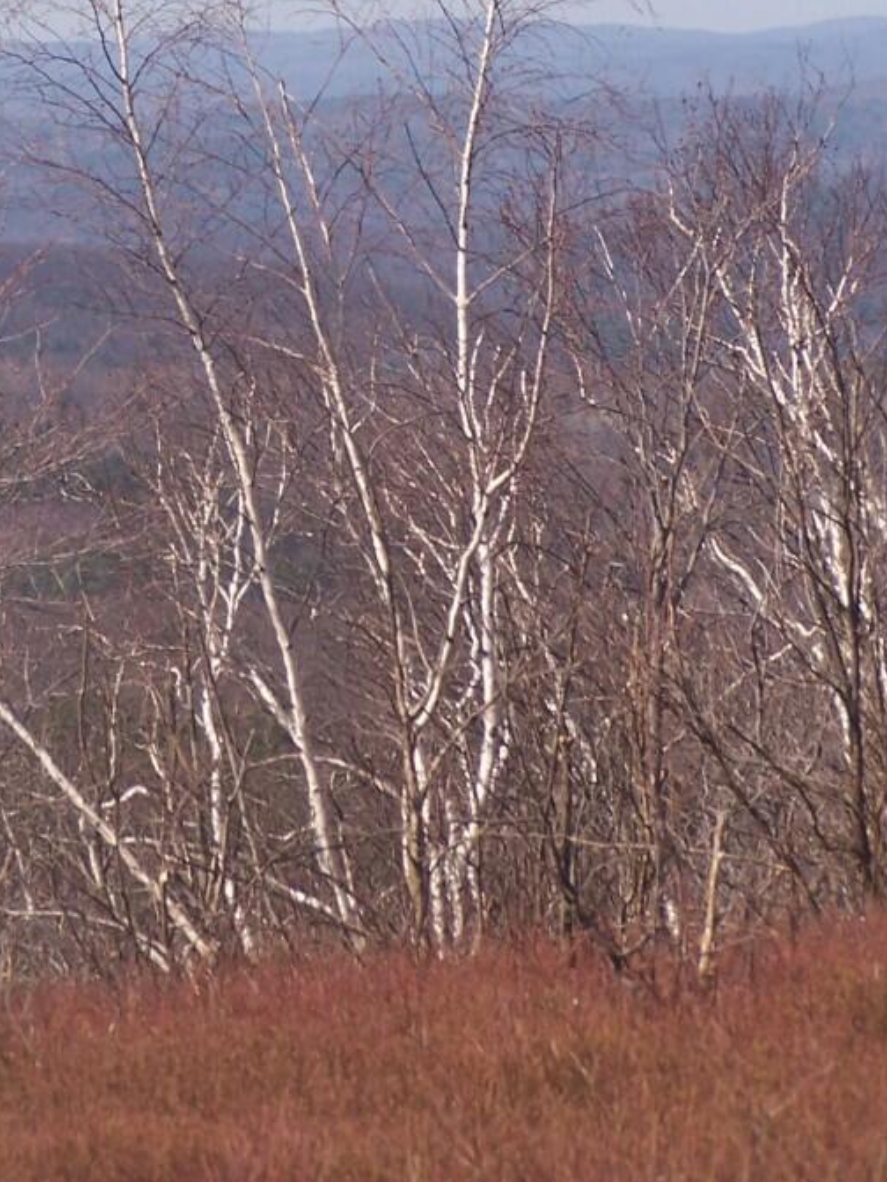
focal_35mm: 323
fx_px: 11035
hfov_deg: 4.6
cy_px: 85
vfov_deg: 6.1
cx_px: 190
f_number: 3.2
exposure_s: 1/1000
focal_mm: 26.4
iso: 80
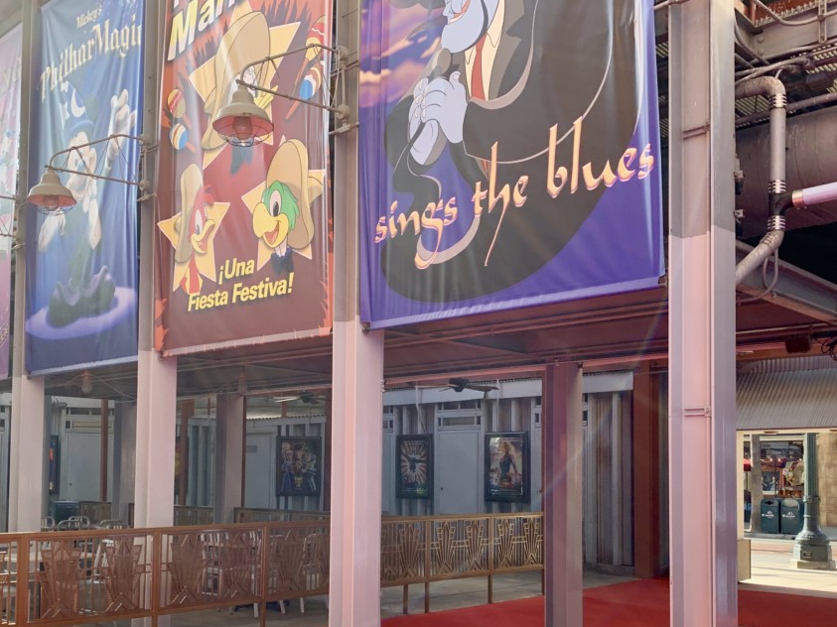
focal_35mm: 37
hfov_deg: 50.1
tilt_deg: +4.5
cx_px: 438
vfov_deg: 38.0
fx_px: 895
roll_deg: -2.3
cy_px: 442
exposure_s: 1/325
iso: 25
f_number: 1.8
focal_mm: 4.25
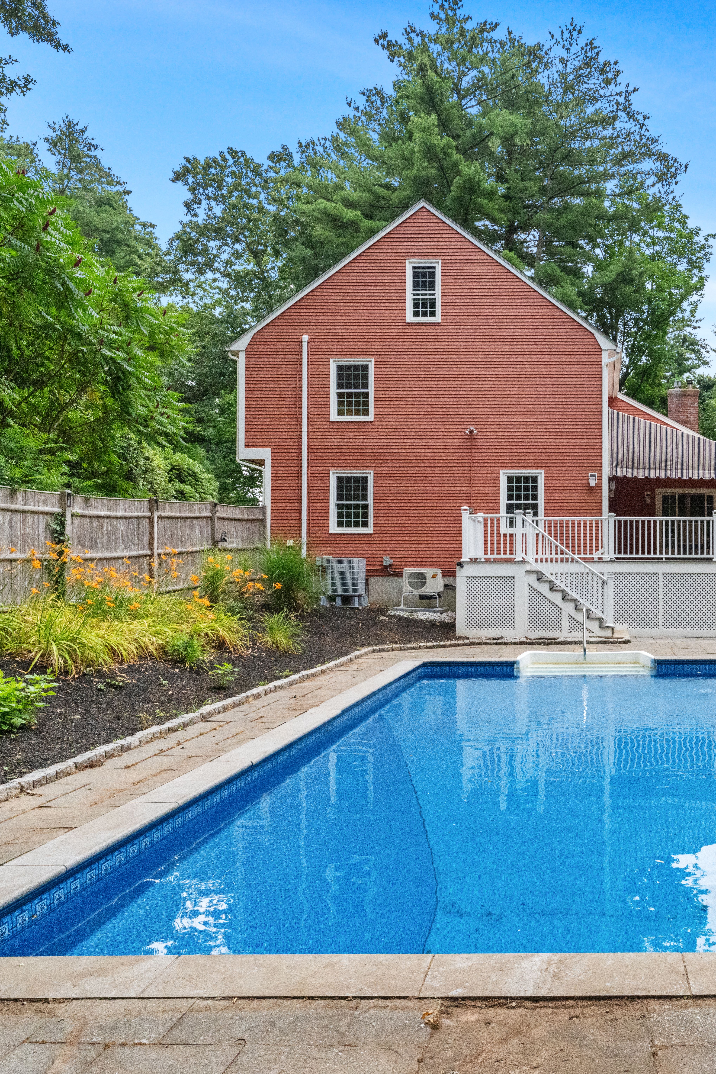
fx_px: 845
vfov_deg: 64.9
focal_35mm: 28
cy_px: 545
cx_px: 591
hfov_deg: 43.4
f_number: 11
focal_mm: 18.2
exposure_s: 1/1600
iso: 3200
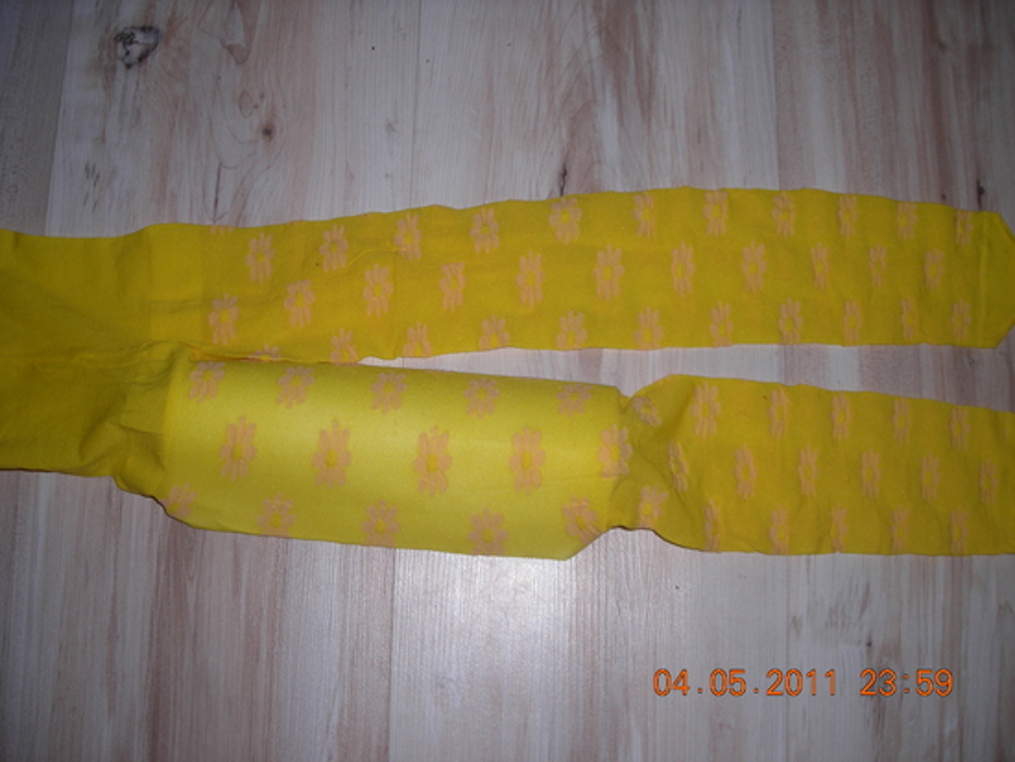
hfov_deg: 49.0
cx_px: 508
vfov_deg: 37.7
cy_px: 381
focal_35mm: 38
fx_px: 1115
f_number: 3.2
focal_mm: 6.3
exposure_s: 1/60
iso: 50
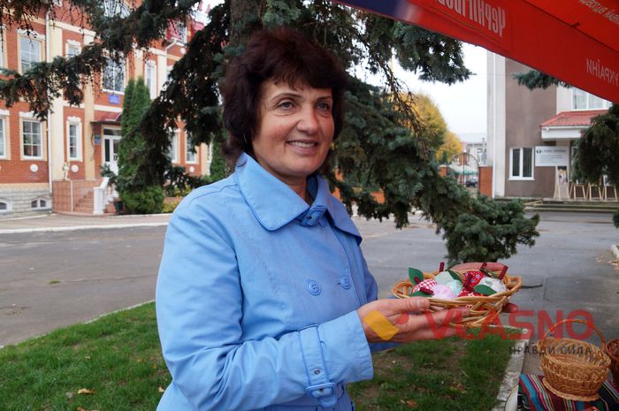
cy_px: 206
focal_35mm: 27
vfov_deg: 47.8
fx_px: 464
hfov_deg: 67.4
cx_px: 310
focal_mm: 18
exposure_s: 1/250
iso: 800
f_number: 5
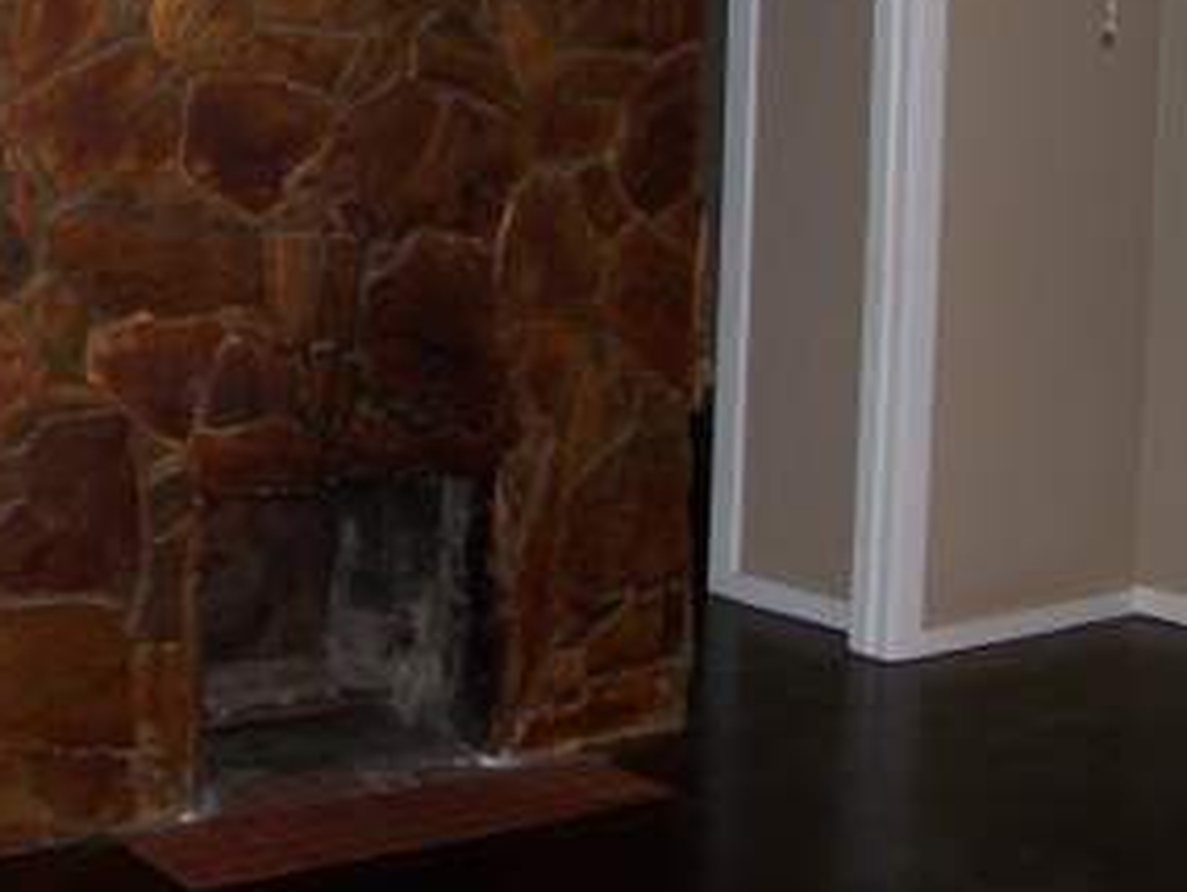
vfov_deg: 22.7
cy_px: 188
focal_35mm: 64
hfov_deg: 29.7
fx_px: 2196
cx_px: 287
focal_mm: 6.3
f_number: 2.8
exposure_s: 1/60
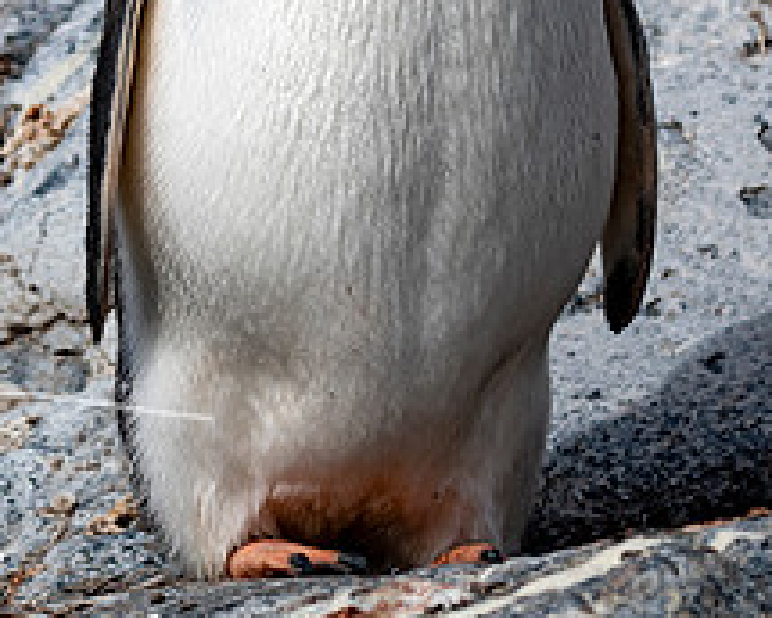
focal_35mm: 797
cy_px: -180
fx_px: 18210
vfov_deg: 1.9
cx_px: 33
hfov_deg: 2.4
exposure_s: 1/800
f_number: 6.3
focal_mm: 270
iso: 200
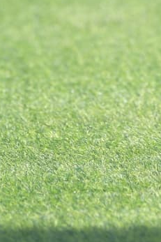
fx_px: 4700
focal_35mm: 700
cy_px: -295
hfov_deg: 2.0
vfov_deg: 2.9
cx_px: 357
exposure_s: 1/1250
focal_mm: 135
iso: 280
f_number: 4
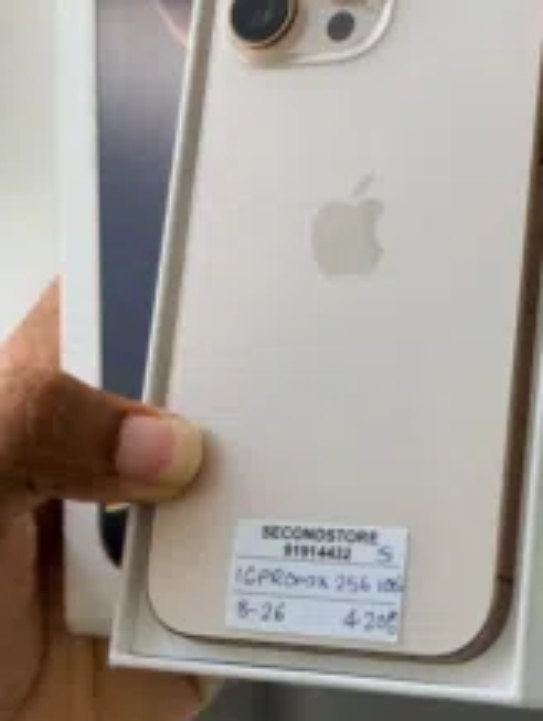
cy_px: 314
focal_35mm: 88
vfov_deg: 22.2
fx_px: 1837
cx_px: 311
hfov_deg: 16.8
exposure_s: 1/392
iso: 64
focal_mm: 6.76
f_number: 1.78
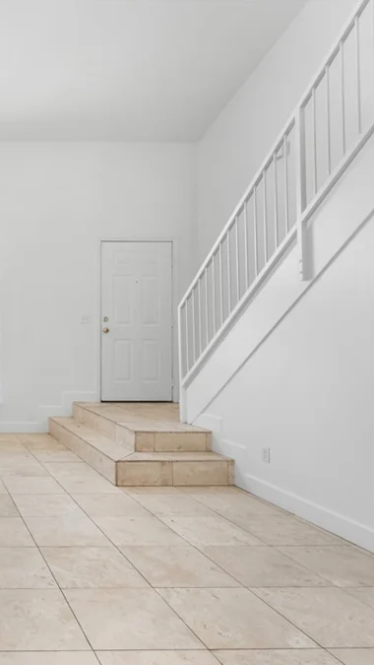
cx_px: -71
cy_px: 334
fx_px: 476
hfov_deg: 34.6
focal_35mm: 27
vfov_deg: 69.8
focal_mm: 17
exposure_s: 1/4
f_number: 8
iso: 400
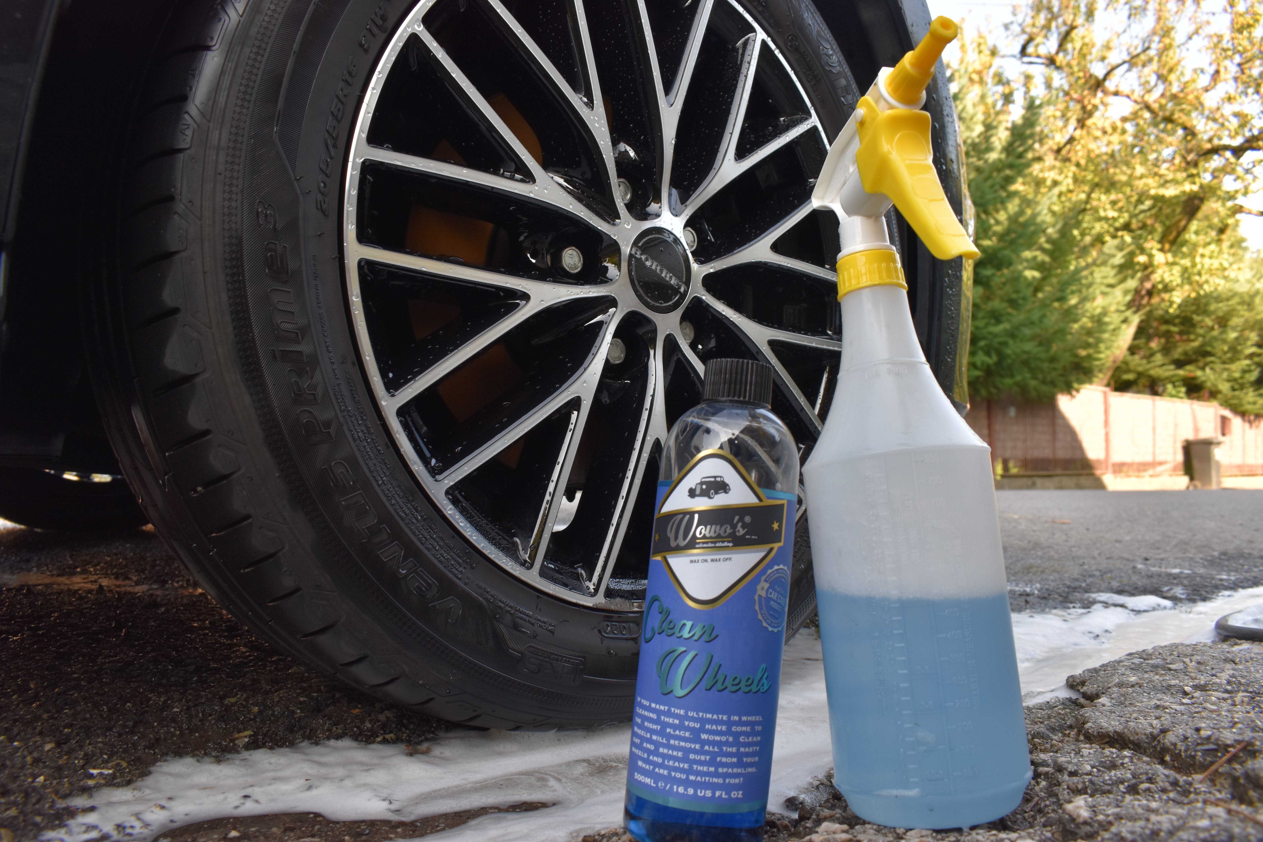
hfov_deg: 67.4
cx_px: 632
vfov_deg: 47.9
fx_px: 947
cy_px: 421
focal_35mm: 27
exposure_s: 1/200
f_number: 7.1
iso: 400
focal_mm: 18
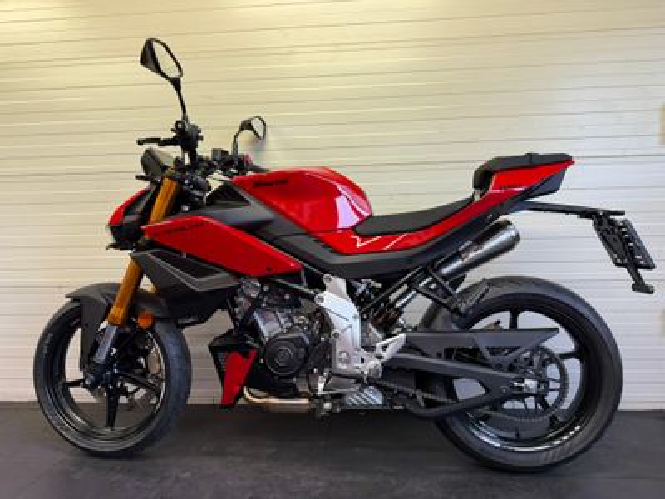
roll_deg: +0.6
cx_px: 332
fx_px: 461
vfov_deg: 56.8
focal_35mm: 24
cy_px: 250
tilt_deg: -2.5
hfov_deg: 71.6
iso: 160
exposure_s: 1/100
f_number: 1.78
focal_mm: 6.76
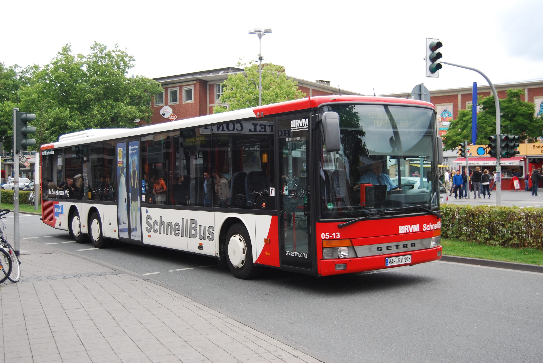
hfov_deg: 43.6
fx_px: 680
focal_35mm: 45
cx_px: 272
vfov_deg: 30.0
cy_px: 182
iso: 360
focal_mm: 30
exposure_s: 1/500
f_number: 4.2
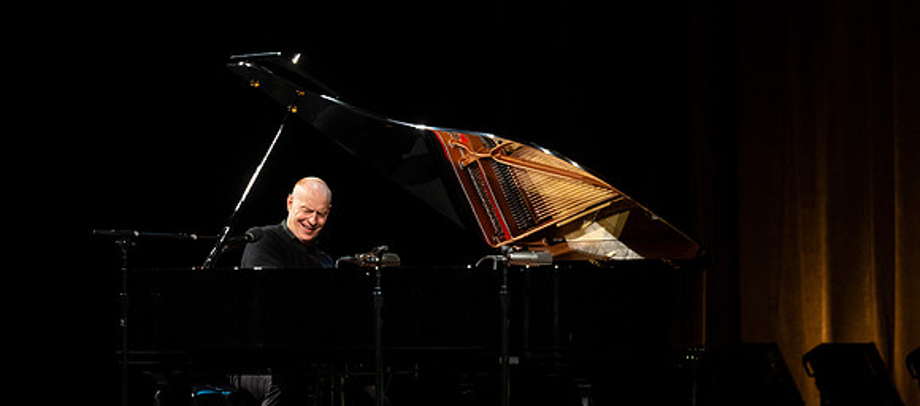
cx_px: 534
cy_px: 149
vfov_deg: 4.3
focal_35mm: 232
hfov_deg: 9.8
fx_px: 5388
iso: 1000
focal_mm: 160
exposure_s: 1/400
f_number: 2.8
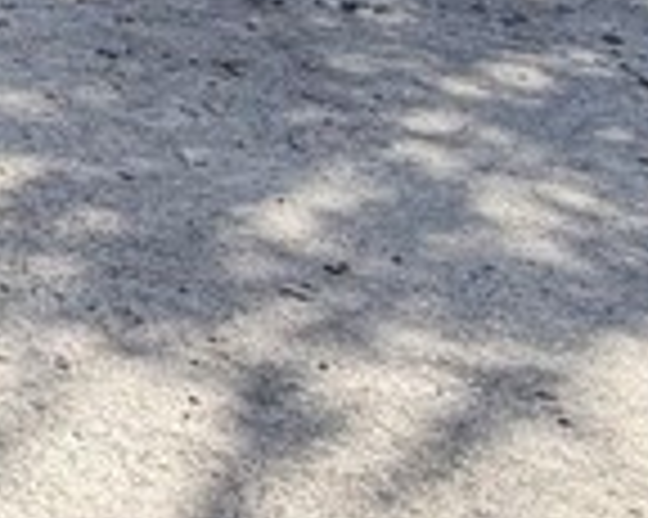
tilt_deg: -0.4
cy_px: -523
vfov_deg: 13.5
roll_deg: -0.9
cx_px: -796
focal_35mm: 97
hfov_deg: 14.7
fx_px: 1859
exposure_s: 1/789
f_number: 2.2
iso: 20
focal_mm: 2.22
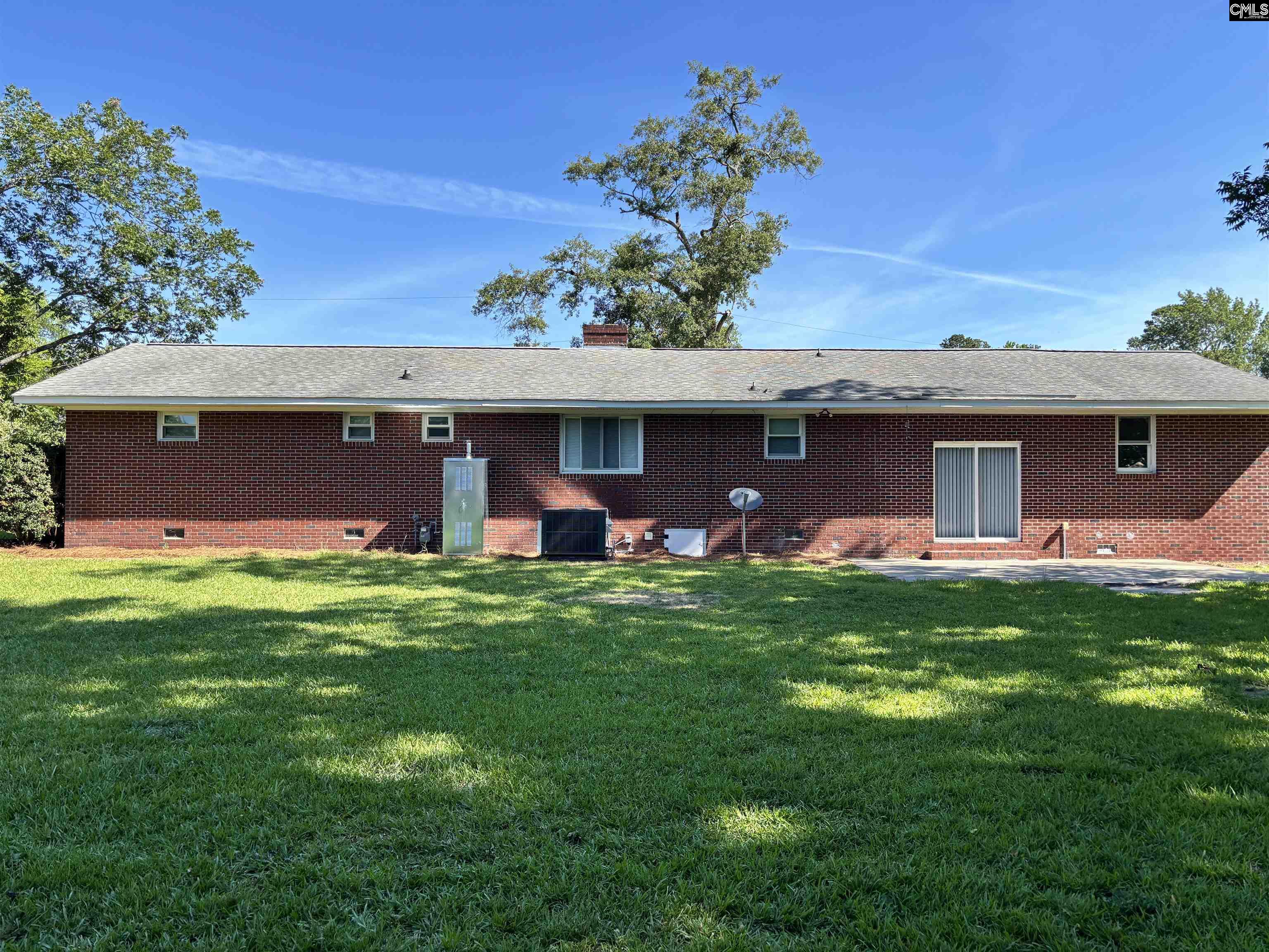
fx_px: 953
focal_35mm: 26
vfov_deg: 53.1
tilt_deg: -0.5
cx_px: 634
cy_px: 476
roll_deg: -0.2
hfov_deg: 67.3
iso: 50
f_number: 1.6
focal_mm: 5.96
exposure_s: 1/1567
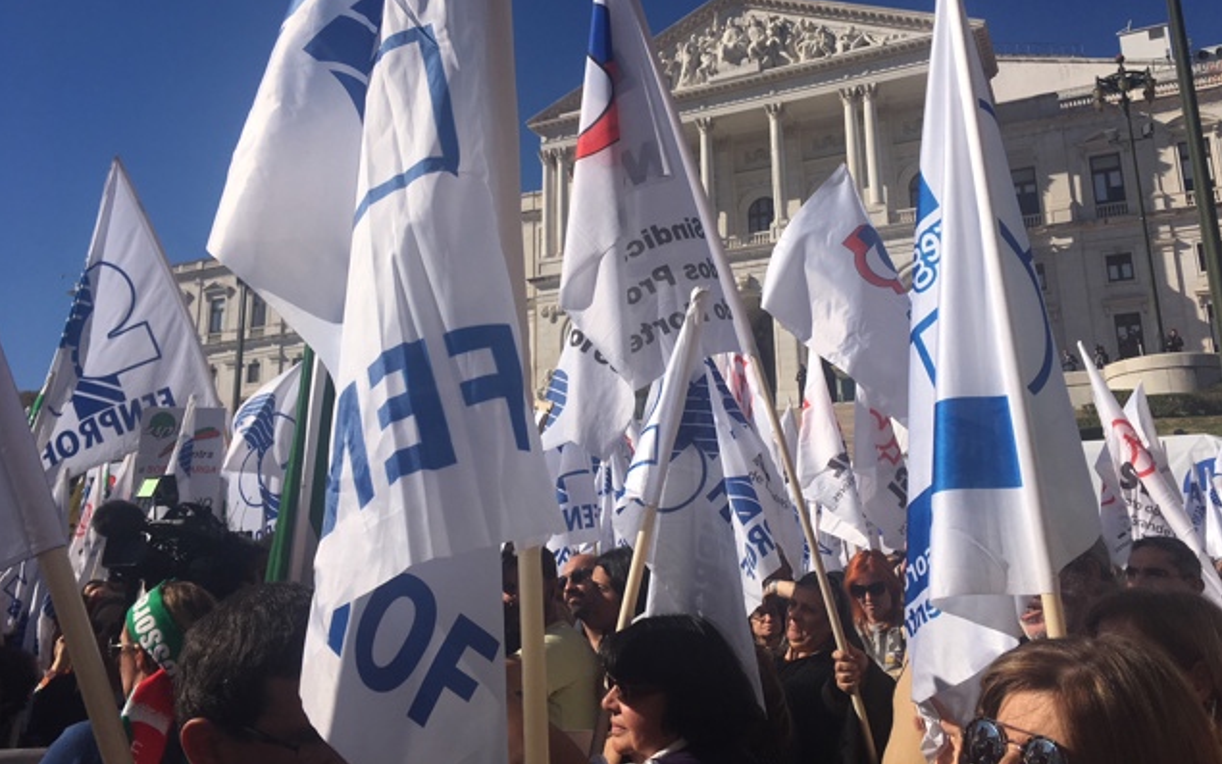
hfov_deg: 61.2
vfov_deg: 40.4
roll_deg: +1.7
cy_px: 304
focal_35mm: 31
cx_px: 608
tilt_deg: +12.5
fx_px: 1032
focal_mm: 4.15
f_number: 2.2
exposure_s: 1/4274
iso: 25
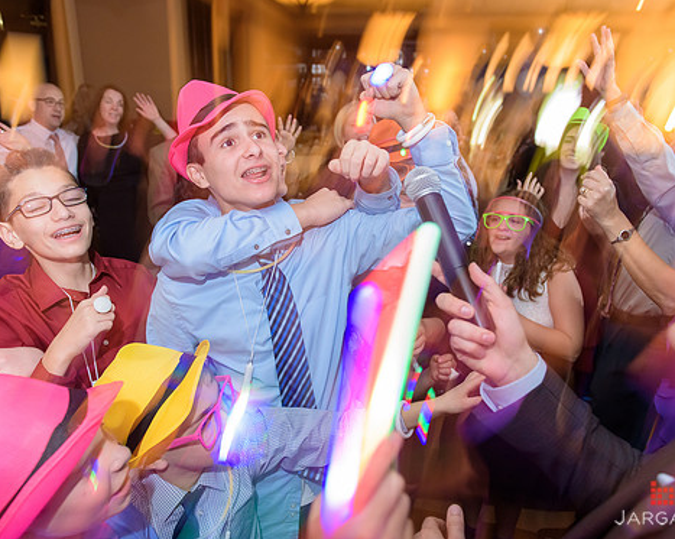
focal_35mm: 28
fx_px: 559
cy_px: 277
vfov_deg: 51.5
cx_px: 334
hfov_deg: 62.2
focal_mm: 24
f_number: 3.2
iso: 1600
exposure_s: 1/15
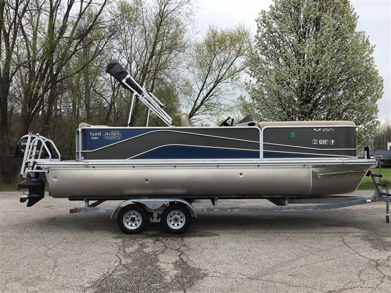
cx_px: 196
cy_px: 146
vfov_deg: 45.4
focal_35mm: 31
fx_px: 350
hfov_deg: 58.4
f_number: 2.4
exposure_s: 1/641
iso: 25
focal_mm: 3.3
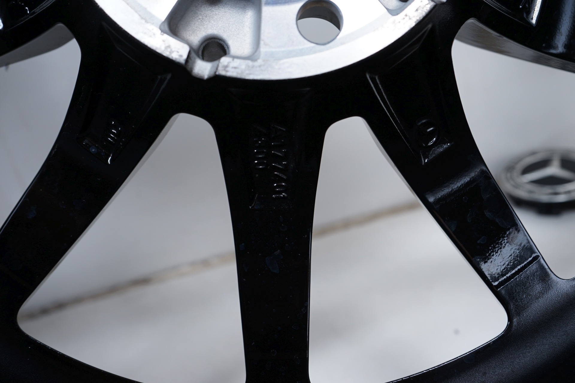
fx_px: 734
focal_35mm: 46
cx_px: 288
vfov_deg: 29.2
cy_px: 192
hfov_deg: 42.8
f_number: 7.1
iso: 250
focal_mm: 46
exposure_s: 1/125
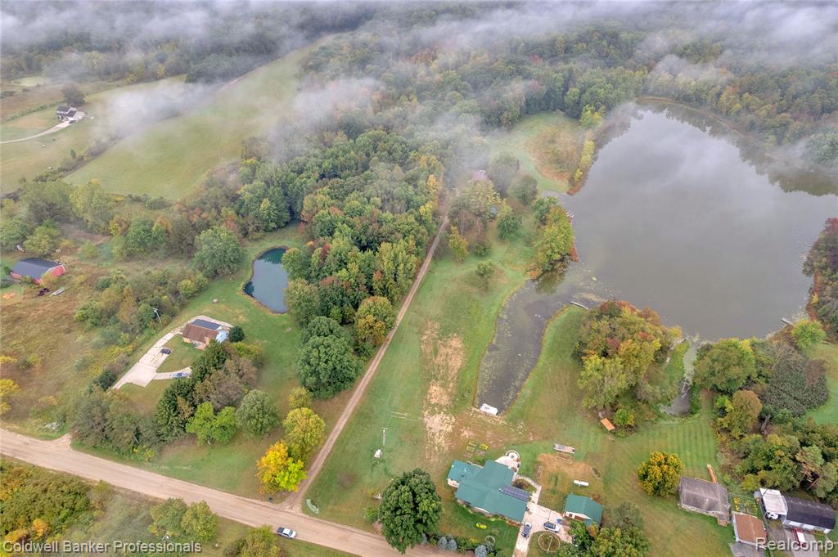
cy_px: 278
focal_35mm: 22
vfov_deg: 57.1
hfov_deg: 78.6
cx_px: 419
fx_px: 512
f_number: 2.8
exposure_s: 1/240
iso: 100
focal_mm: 8.38
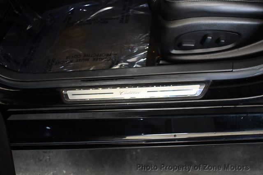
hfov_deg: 48.5
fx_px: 292
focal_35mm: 40
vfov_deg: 33.4
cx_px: 132
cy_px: 88
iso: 3200
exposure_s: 1/100
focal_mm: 27
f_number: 4
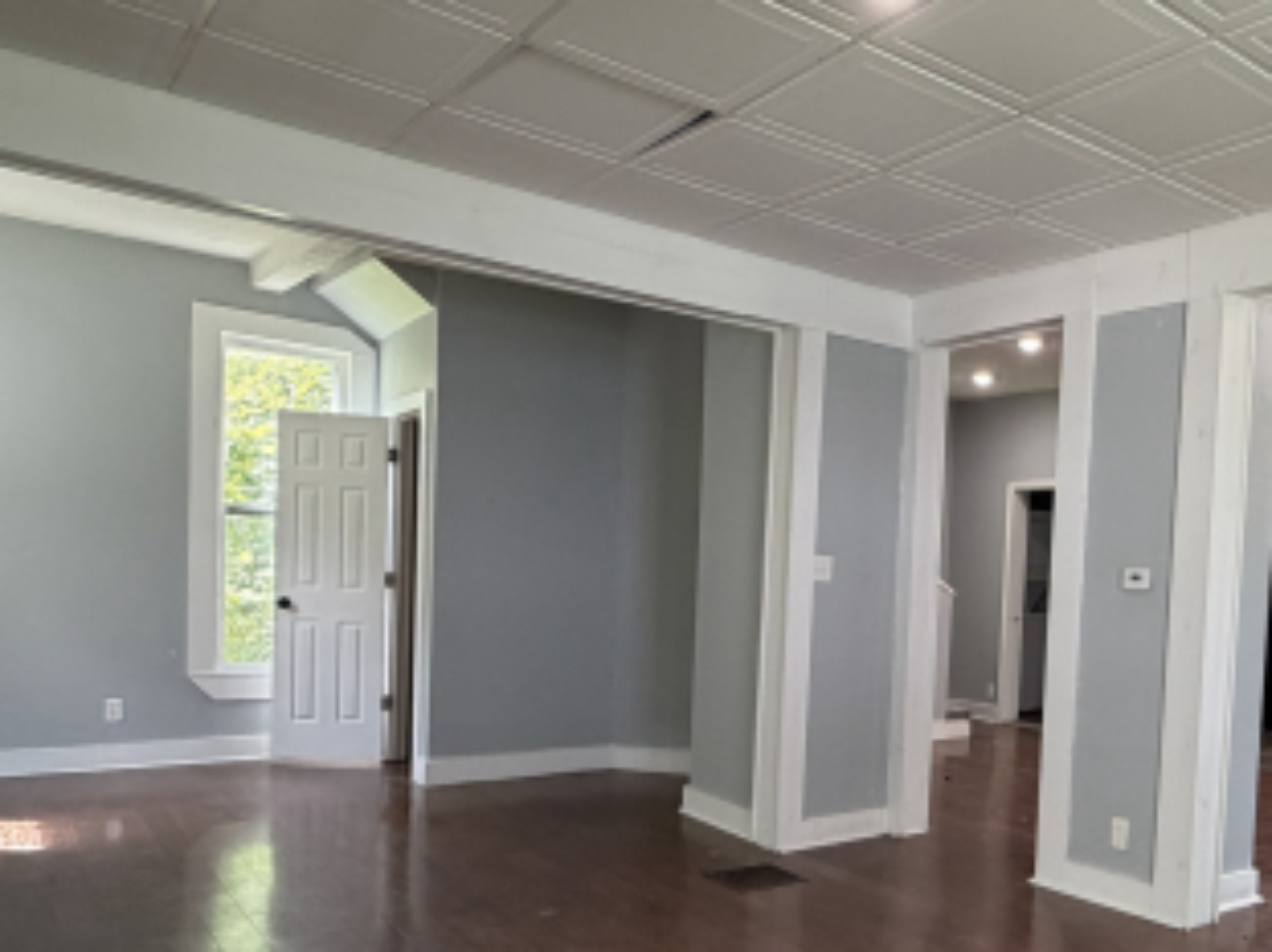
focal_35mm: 30
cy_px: 625
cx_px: 894
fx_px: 1102
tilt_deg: -2.5
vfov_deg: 46.1
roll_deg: -2.5
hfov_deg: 58.0
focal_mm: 2.22
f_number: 2.2
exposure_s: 1/120
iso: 250
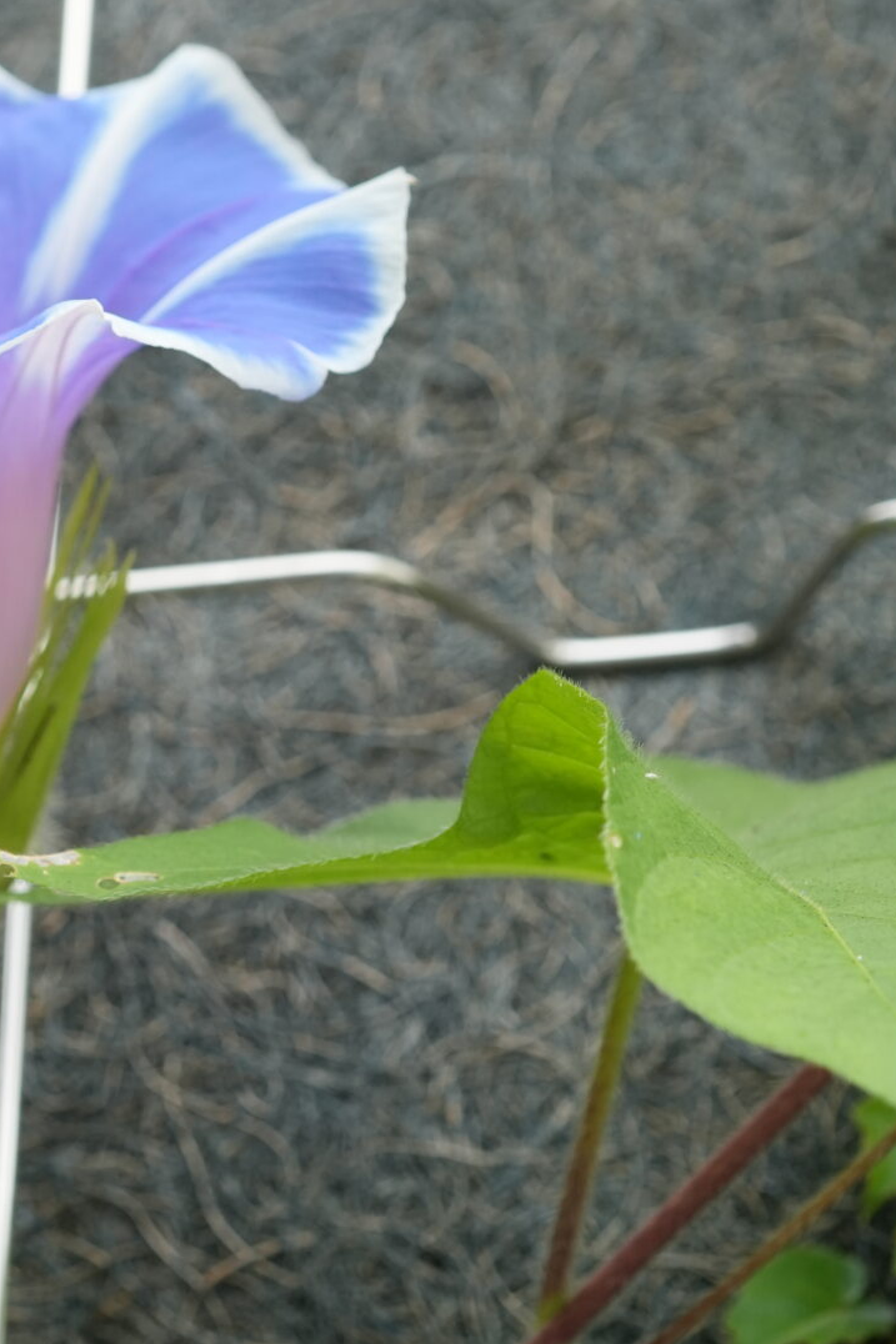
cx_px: 94
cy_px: 444
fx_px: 4444
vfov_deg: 17.2
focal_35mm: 119
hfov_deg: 11.4
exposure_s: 1/500
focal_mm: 50
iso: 800
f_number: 5.6
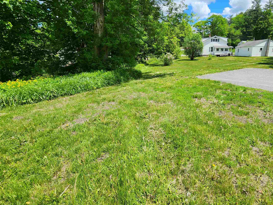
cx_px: 163
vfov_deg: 71.3
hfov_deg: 86.7
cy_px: 89
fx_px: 142
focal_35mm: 18
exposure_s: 1/1714
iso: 50
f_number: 2.2
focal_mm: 2.2
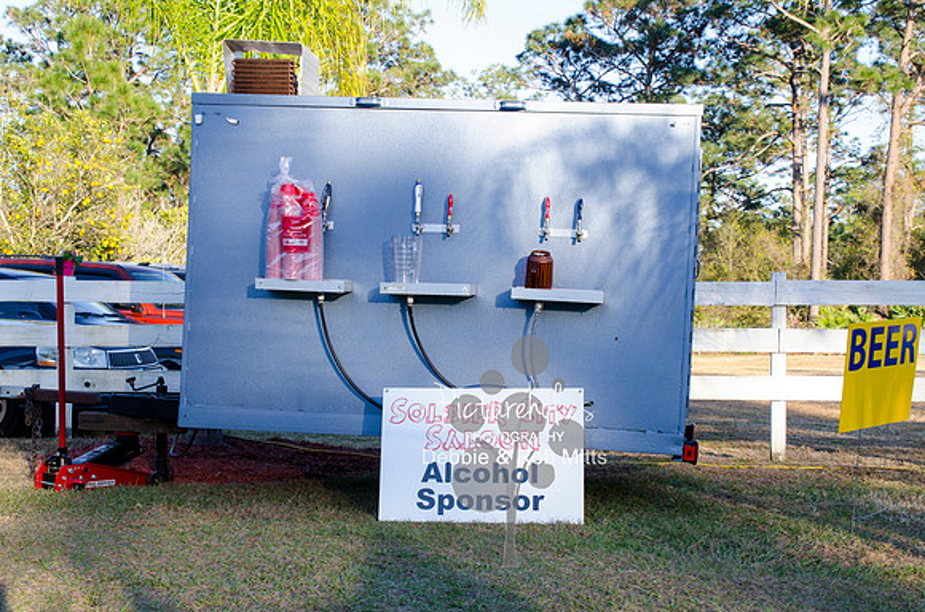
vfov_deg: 25.6
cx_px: 462
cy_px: 306
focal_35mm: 52
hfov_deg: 37.9
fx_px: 1346
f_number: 8
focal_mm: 35
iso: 320
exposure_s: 1/125
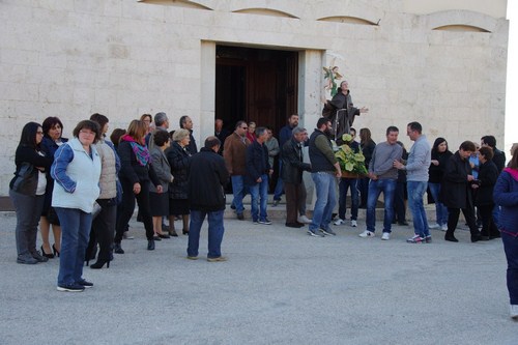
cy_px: 172
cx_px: 259
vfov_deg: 24.6
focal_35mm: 55
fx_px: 791
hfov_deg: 36.3
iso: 1250
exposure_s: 1/250
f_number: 8
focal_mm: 37
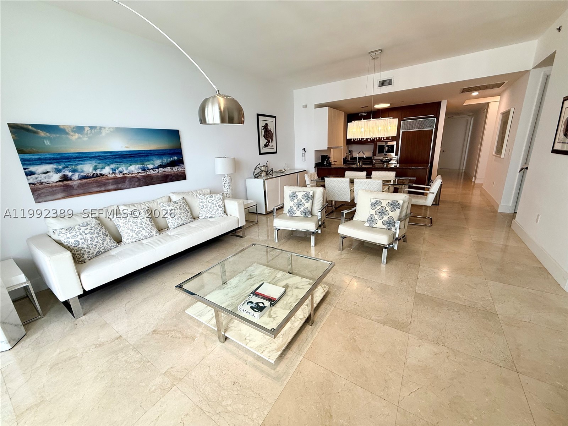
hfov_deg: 102.1
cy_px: 213
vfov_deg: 85.7
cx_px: 284
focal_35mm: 14
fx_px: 230
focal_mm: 2.22
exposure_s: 1/120
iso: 100
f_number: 2.2
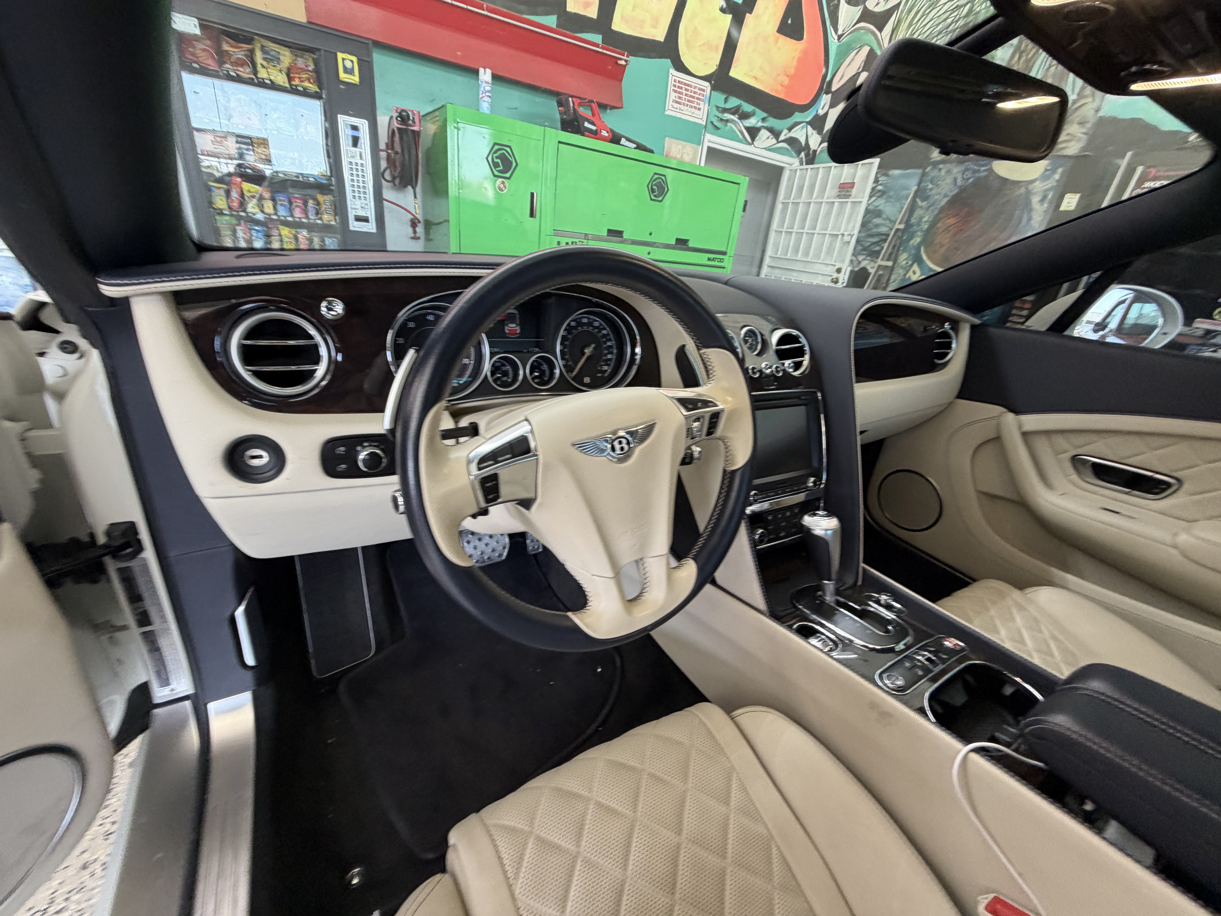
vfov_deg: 85.7
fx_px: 494
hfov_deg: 102.1
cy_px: 458
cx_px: 610
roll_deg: -6.5
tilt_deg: -28.9
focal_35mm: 14
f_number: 2.2
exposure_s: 1/60
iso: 200
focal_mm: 2.22
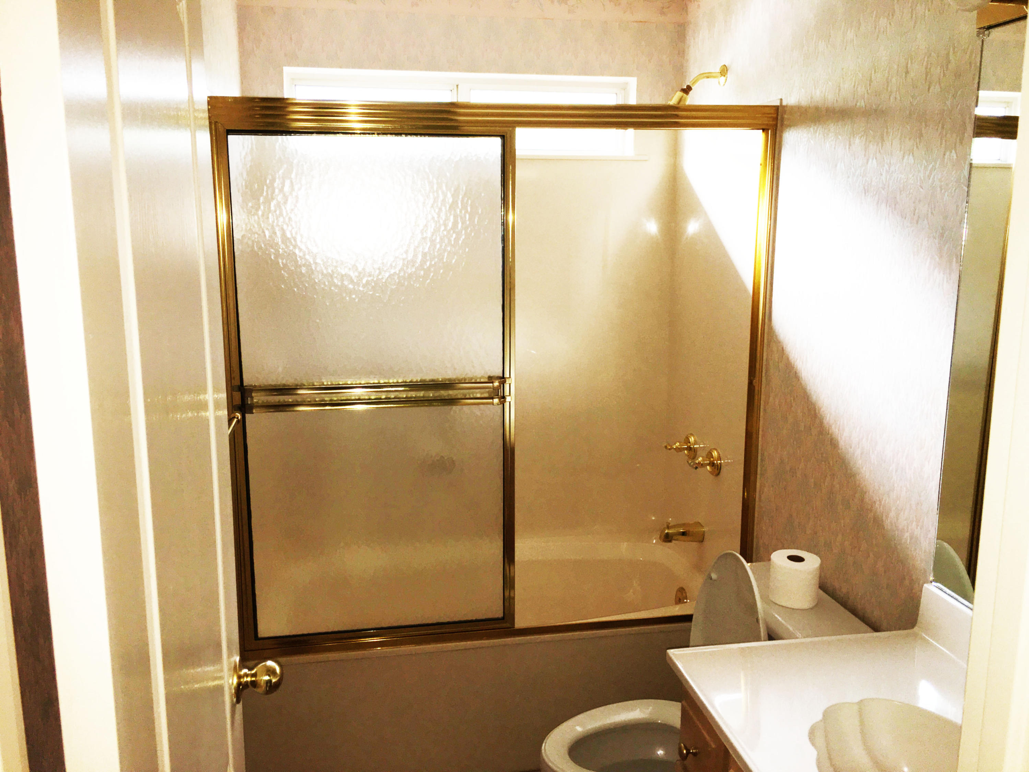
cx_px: 514
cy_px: 386
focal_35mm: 29
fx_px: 862
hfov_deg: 61.7
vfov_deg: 48.2
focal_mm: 4.15
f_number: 2.2
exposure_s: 1/34
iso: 25
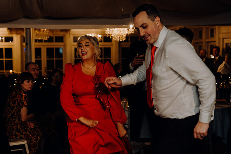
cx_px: 116
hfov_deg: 31.9
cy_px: 77
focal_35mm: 63
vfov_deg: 21.6
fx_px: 404
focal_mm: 63
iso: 2500
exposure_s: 1/160
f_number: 3.5
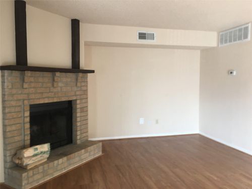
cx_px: 126
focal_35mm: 29
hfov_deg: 61.7
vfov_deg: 48.2
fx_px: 211
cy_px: 94
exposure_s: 1/17
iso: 50
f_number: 2.2
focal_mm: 4.15
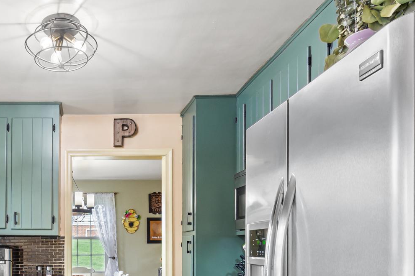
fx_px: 357
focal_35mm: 31
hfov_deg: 54.5
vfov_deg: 39.9
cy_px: 235
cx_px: 62
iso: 640
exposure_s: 1/3
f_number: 9
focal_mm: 10
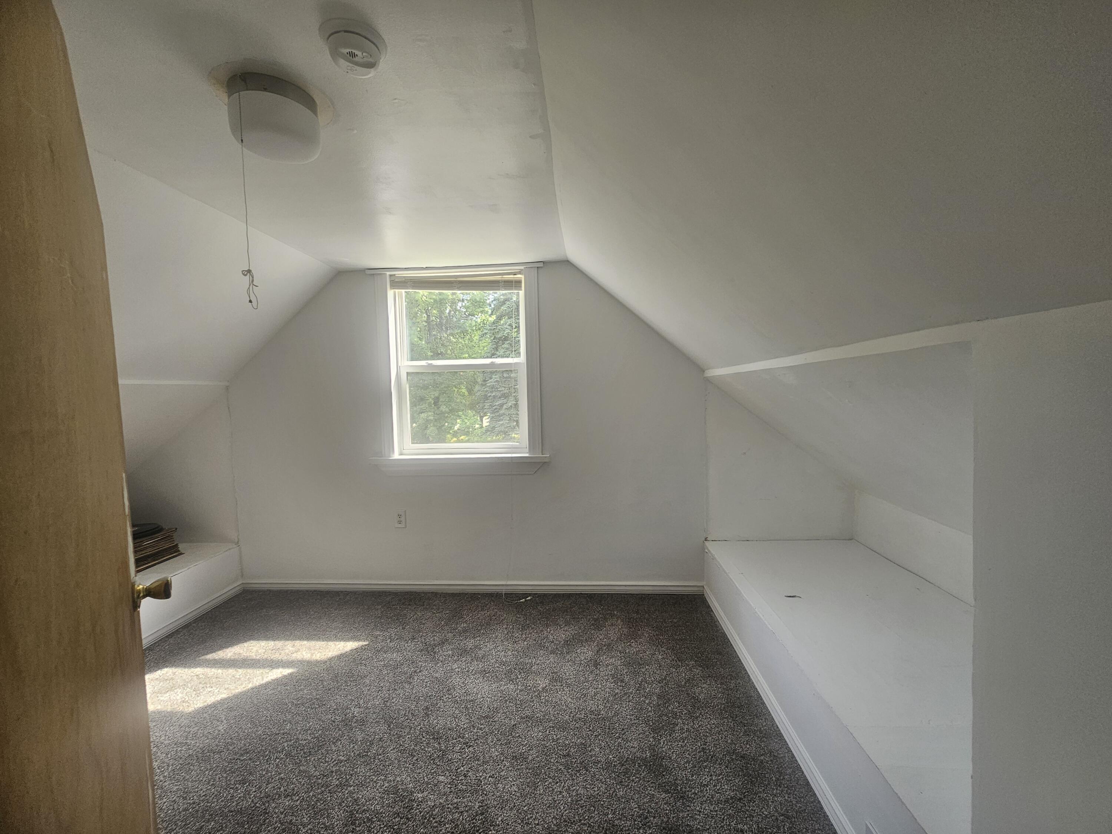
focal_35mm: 13
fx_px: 418
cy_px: 417
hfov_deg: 106.2
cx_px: 556
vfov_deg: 89.9
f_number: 2.2
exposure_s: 1/60
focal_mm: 2.2
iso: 64
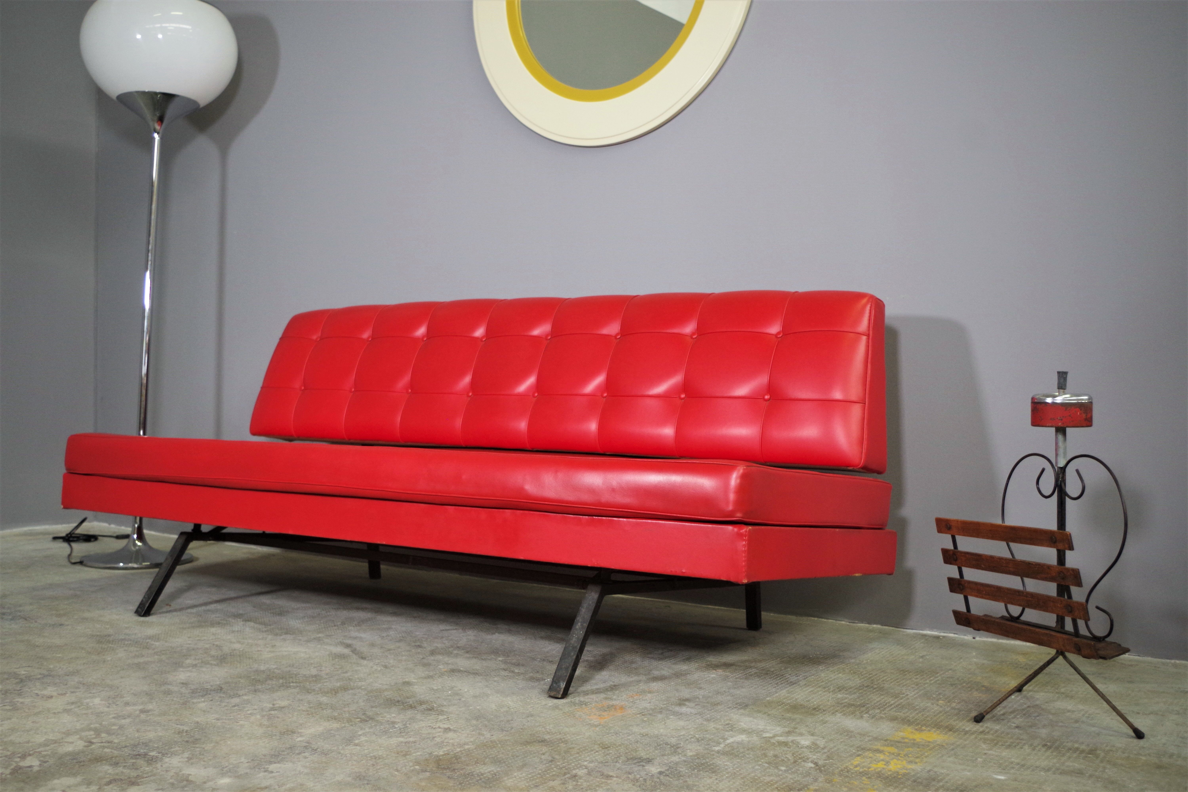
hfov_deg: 53.1
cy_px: 396
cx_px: 594
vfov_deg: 36.9
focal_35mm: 36
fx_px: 1188
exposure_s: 1/60
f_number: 4
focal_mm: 24.38
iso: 800
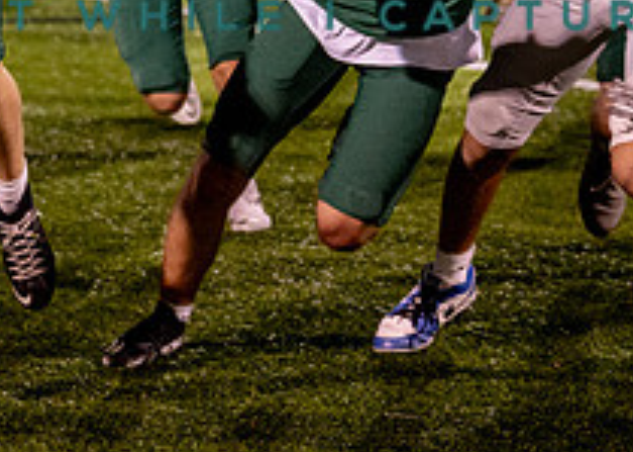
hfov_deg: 7.8
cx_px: -97
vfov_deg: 5.6
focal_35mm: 257
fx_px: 4617
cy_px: -74
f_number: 2.8
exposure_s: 1/1000
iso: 3200
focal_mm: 70
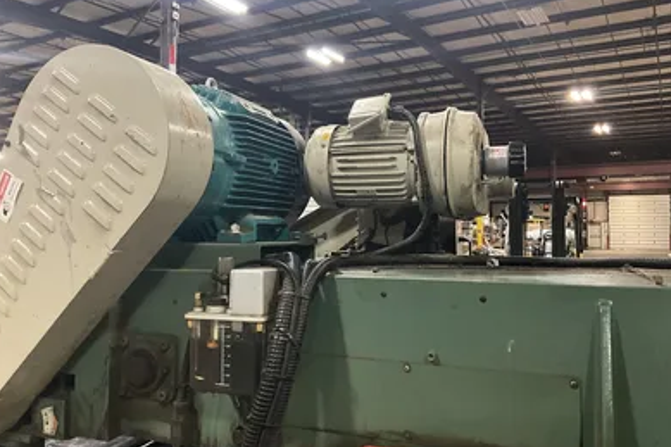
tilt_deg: +1.1
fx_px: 578
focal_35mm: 31
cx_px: 329
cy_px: 219
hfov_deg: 60.3
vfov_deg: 42.3
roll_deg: -0.2
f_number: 1.8
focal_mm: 3
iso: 500
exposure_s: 1/30
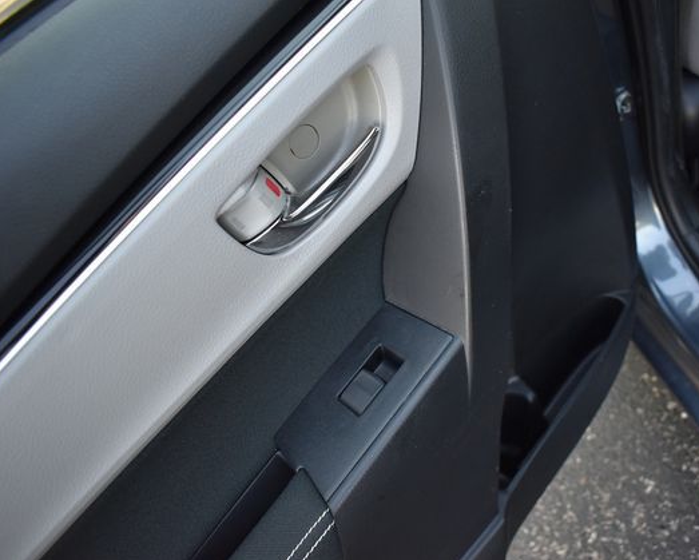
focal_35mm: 31
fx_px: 642
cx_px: 417
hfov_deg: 56.7
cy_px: 284
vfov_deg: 47.1
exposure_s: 1/200
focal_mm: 18
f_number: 3.5
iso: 800
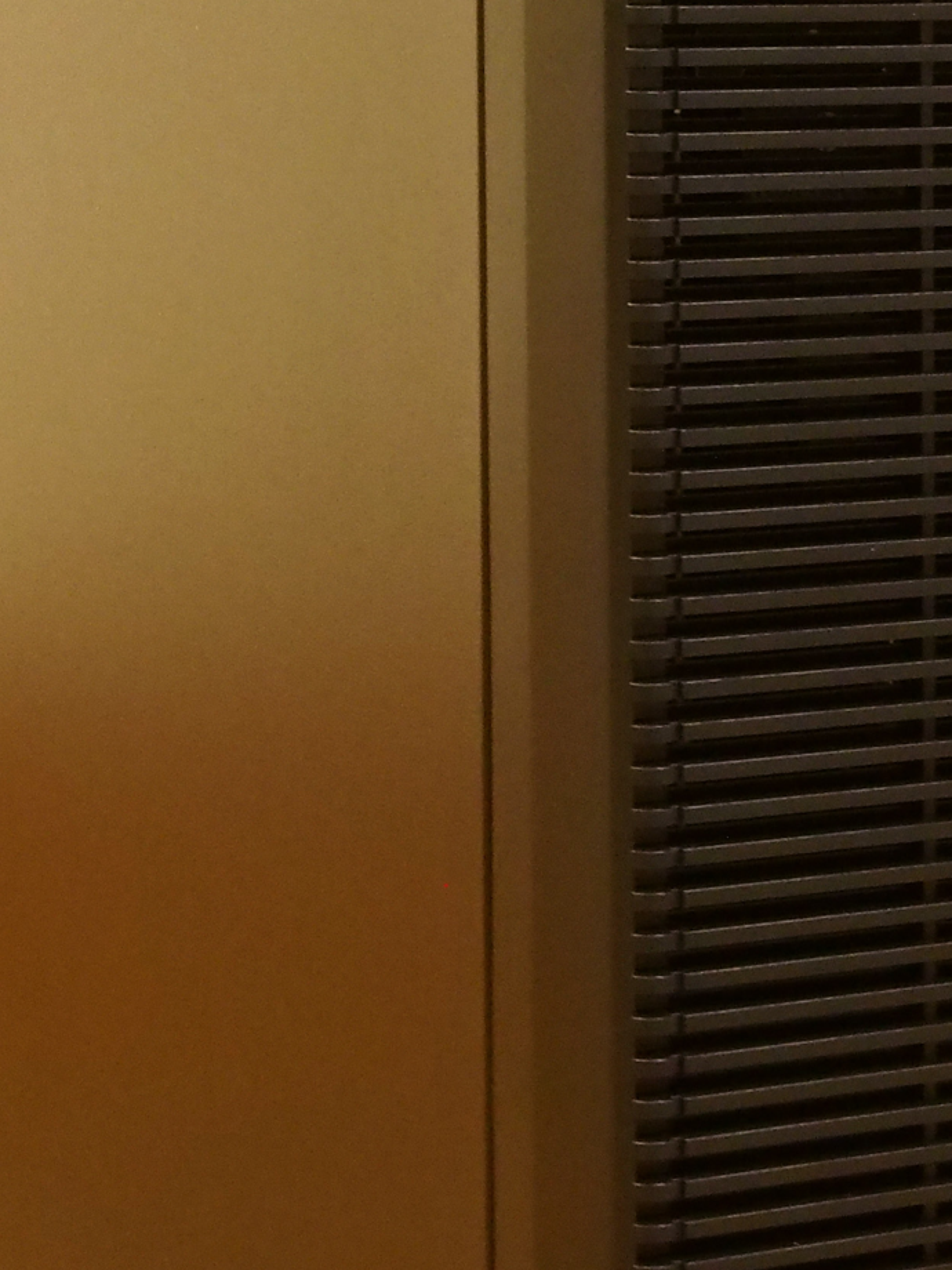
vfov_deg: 15.3
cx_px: 716
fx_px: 4694
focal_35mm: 128
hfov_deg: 11.6
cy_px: 239
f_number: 9
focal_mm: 23
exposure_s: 1/2.5
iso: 3200
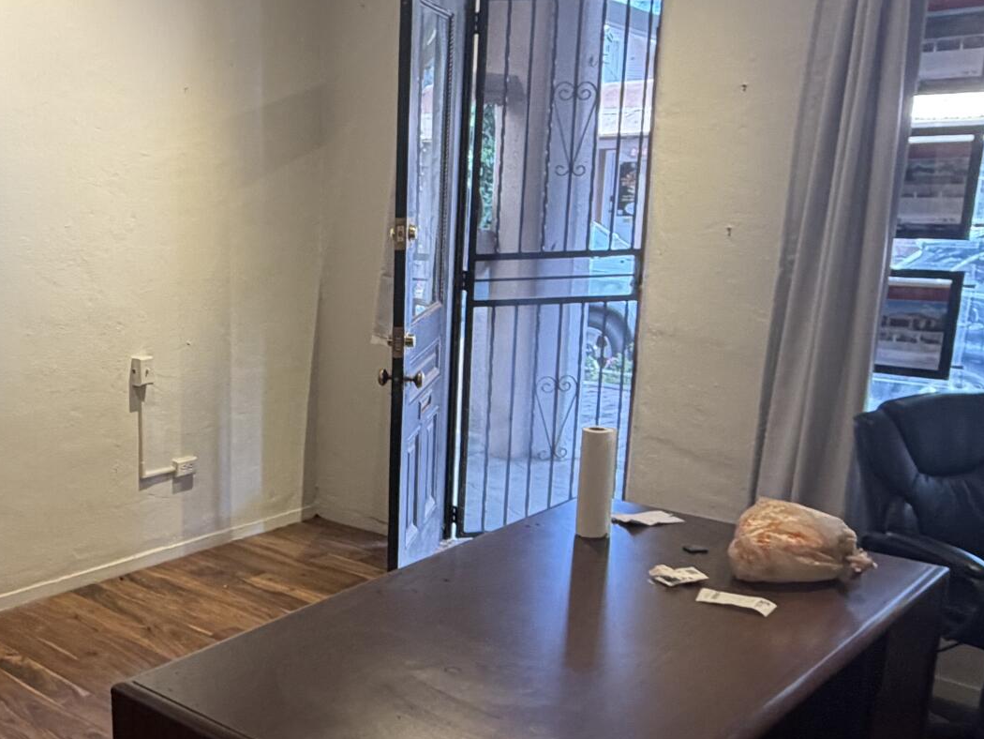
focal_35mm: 40
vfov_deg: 35.8
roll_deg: +2.0
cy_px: 447
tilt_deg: -13.4
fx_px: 1137
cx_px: 121
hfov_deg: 43.3
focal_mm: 2.22
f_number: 2.2
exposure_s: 1/60
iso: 200
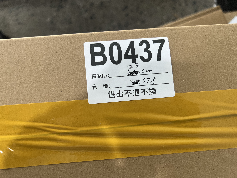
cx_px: 118
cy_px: 89
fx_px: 178
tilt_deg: -86.7
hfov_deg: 67.3
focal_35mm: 26
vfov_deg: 53.1
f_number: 1.5
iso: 125
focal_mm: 5.7
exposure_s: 1/100
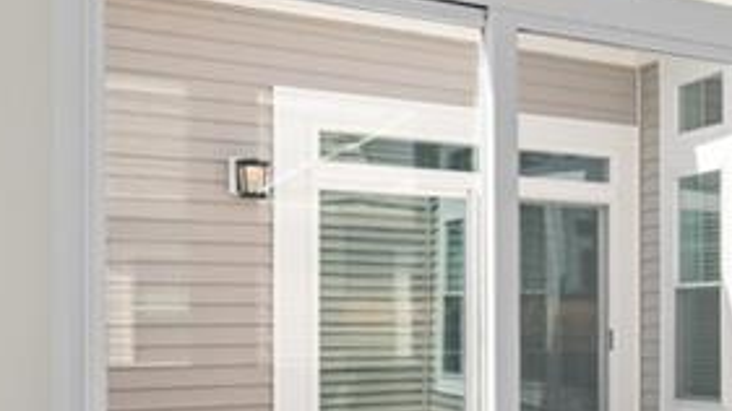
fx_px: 1184
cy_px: 346
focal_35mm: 61
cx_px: 1089
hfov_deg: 25.8
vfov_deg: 19.5
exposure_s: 1/6
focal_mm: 16
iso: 80
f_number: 8
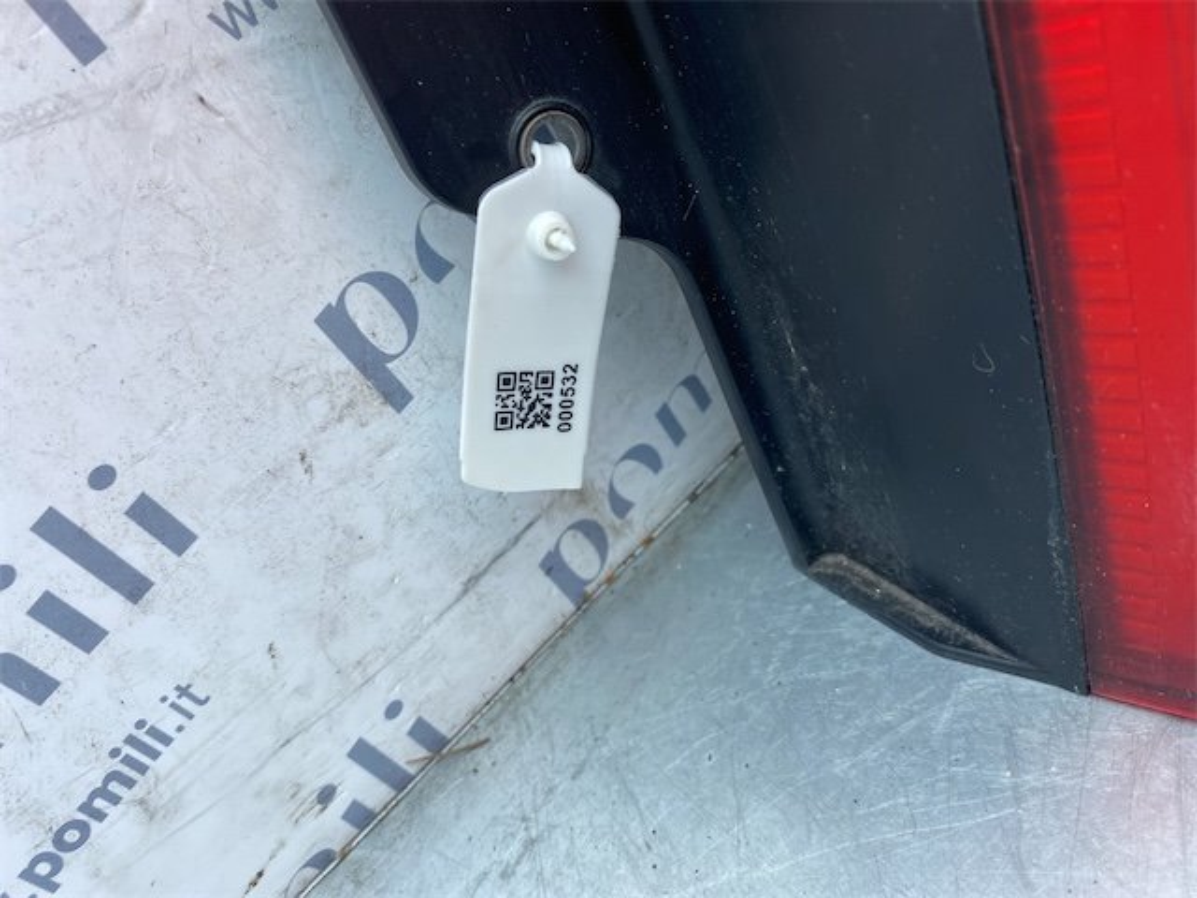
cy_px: 449
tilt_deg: -33.0
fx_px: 899
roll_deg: +25.3
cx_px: 598
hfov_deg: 67.3
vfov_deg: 53.1
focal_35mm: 26
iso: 32
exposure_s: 1/426
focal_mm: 4.25
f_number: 1.8
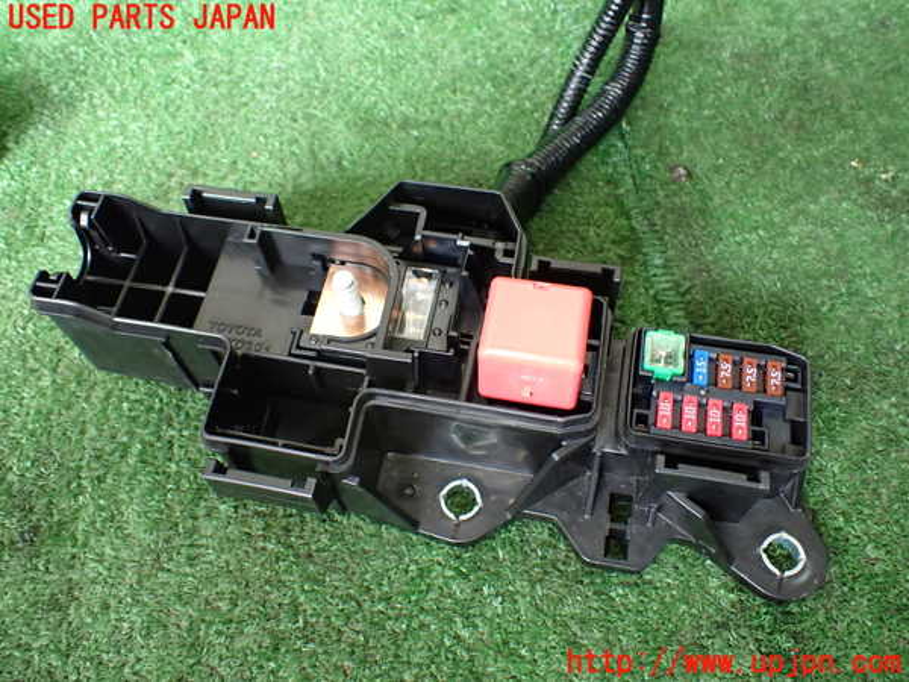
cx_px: 454
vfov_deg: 46.8
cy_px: 341
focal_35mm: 30
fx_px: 788
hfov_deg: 60.0
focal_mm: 5.4
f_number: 2.3
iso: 640
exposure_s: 1/125
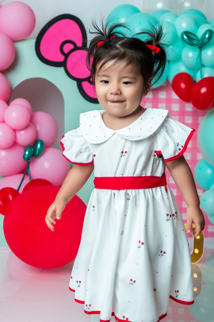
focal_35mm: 54
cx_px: 114
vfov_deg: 36.8
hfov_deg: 25.1
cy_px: 178
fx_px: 481
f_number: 4.5
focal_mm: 45
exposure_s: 1/160
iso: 250
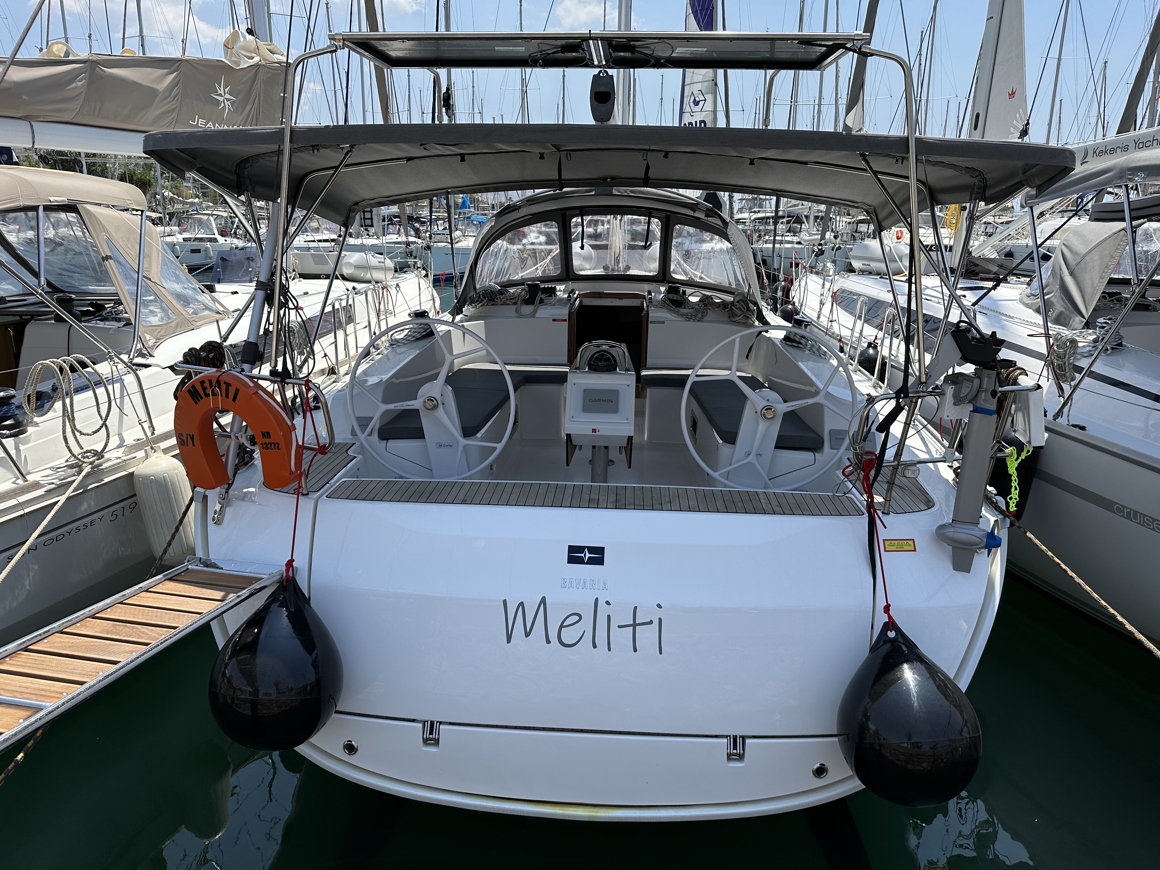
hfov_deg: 71.6
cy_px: 435
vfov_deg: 56.8
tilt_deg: -15.2
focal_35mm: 24
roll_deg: -0.4
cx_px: 580
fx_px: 804
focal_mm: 6.86
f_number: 1.78
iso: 80
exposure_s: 1/5263
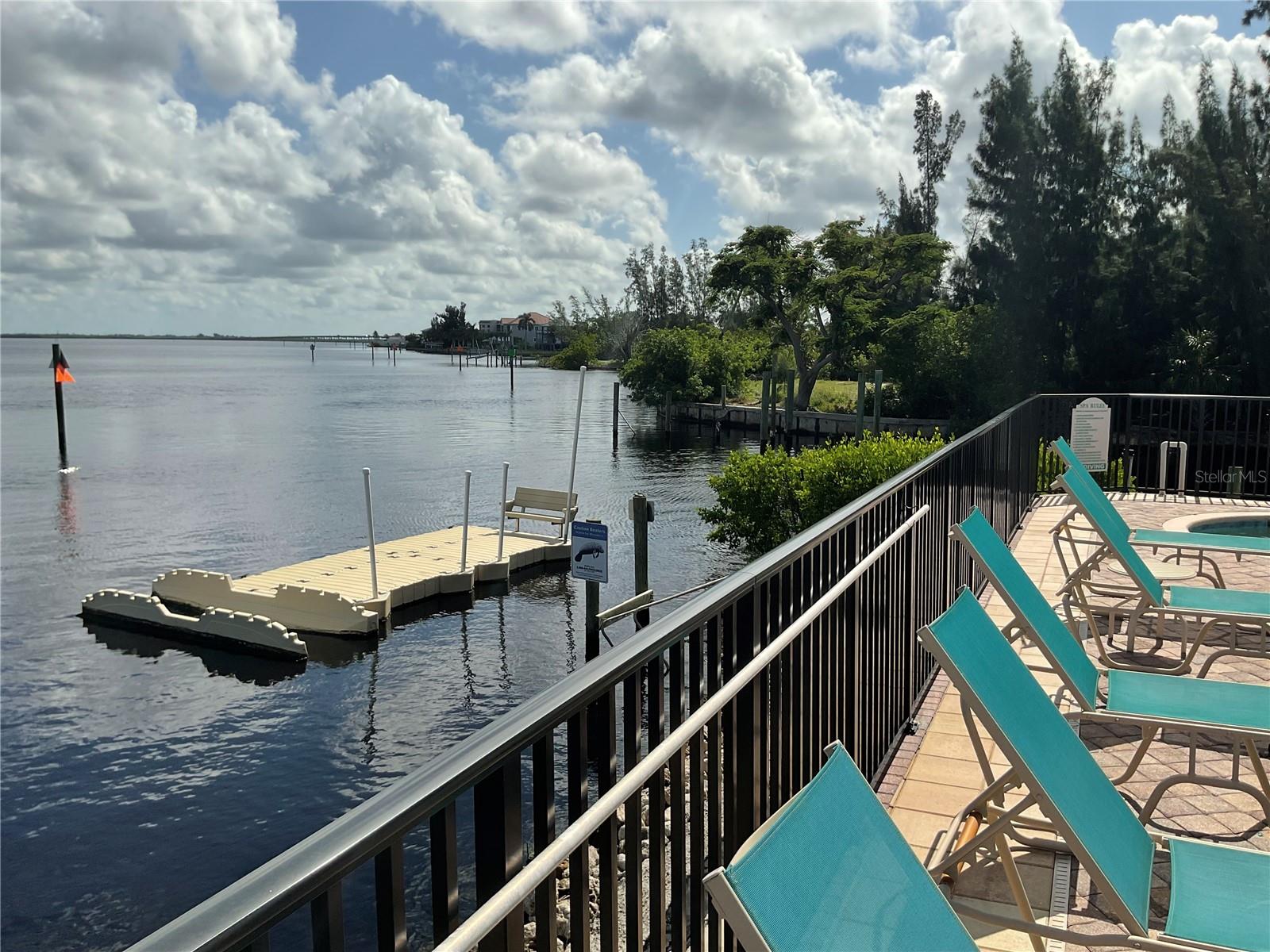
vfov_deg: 48.2
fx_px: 1064
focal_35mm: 29
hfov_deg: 61.7
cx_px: 635
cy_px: 476
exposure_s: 1/4065
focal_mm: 3
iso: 16
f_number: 1.8
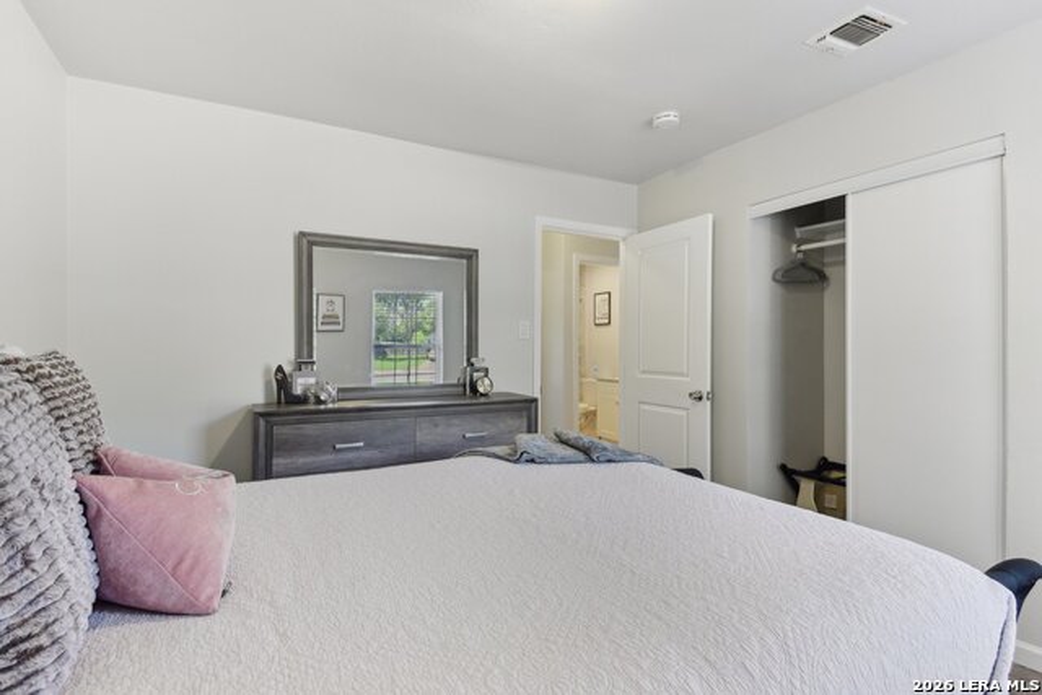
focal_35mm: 17
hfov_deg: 93.3
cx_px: 521
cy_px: 348
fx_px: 492
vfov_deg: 70.5
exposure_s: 1/20
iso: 1000
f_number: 8
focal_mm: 17
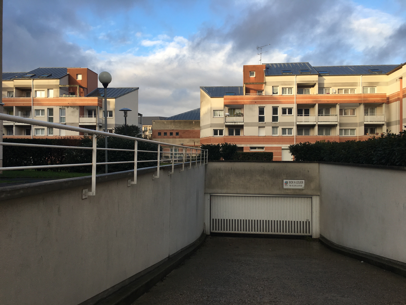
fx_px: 340
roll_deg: -0.7
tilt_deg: +0.2
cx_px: 203
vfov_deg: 48.2
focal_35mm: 29
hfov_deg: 61.7
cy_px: 152
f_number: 2.2
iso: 25
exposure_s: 1/493
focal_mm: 4.15
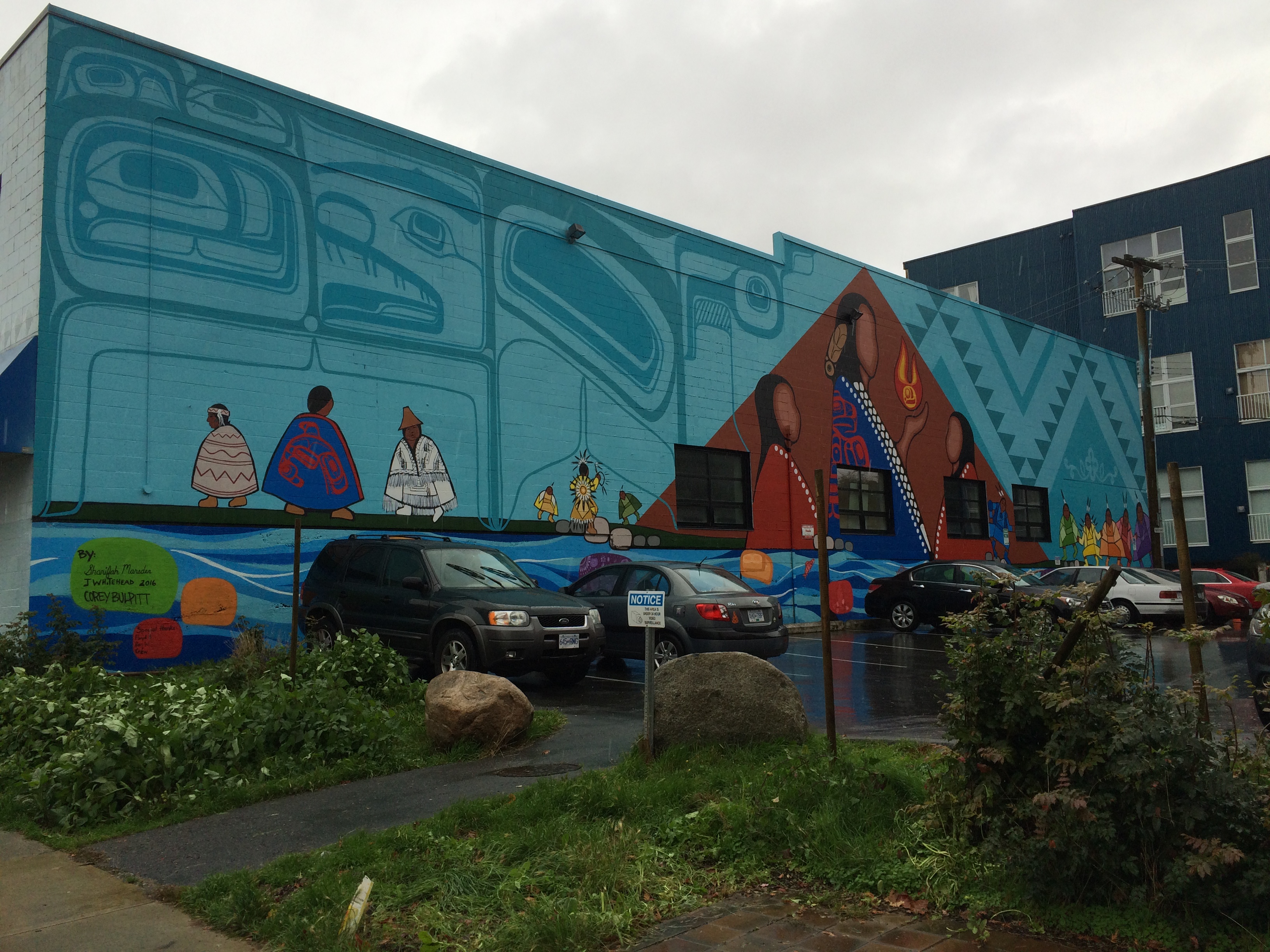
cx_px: 635
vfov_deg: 48.2
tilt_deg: +6.7
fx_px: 1064
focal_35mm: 29
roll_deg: +2.0
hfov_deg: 61.7
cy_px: 476
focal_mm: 4.15
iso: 32
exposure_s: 1/394
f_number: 2.2
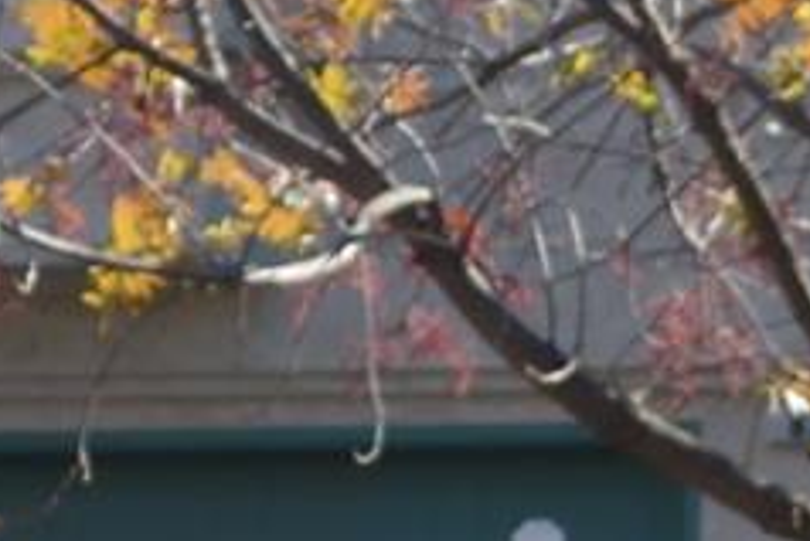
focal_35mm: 434
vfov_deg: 3.2
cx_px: 1004
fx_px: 9771
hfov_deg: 4.7
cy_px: 140
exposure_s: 1/160
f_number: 5.6
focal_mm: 45
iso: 100
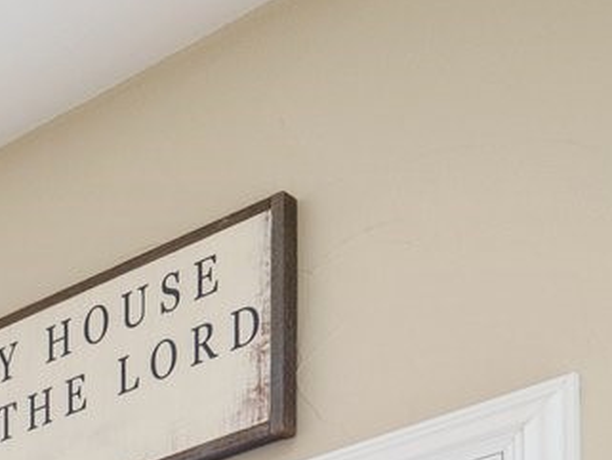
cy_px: 1203
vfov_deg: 11.6
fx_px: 1733
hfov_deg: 16.0
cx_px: -587
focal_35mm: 98
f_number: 6.3
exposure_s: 1/13
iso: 250
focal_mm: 16
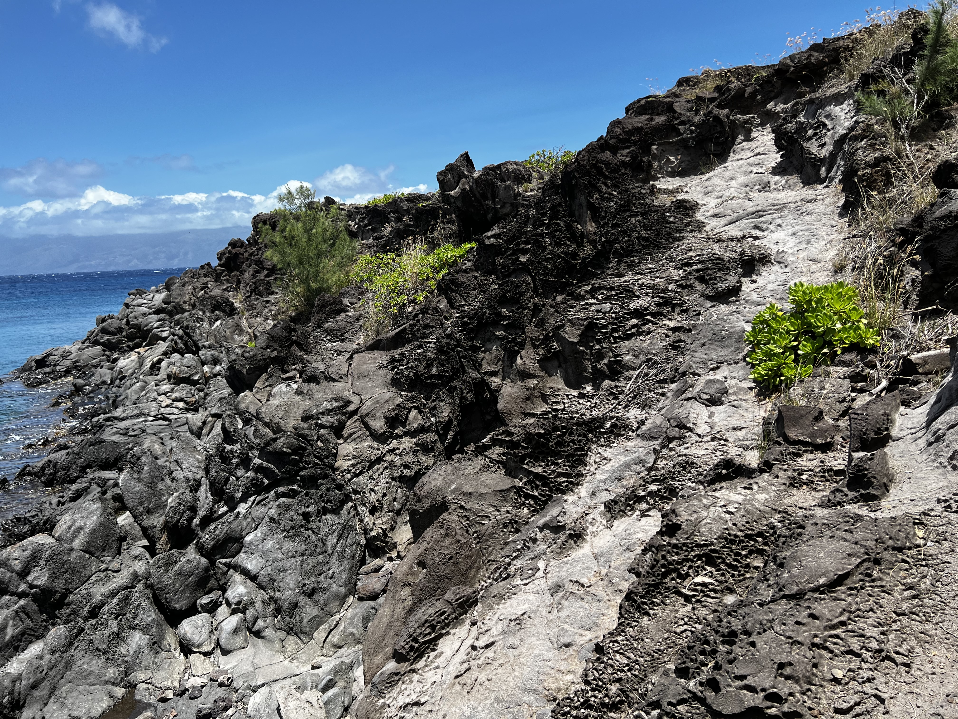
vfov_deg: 53.1
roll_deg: +2.8
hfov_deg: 67.3
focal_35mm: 26
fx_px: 720
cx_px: 479
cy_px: 360
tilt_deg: -8.9
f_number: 1.5
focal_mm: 5.7
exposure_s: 1/3165
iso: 50
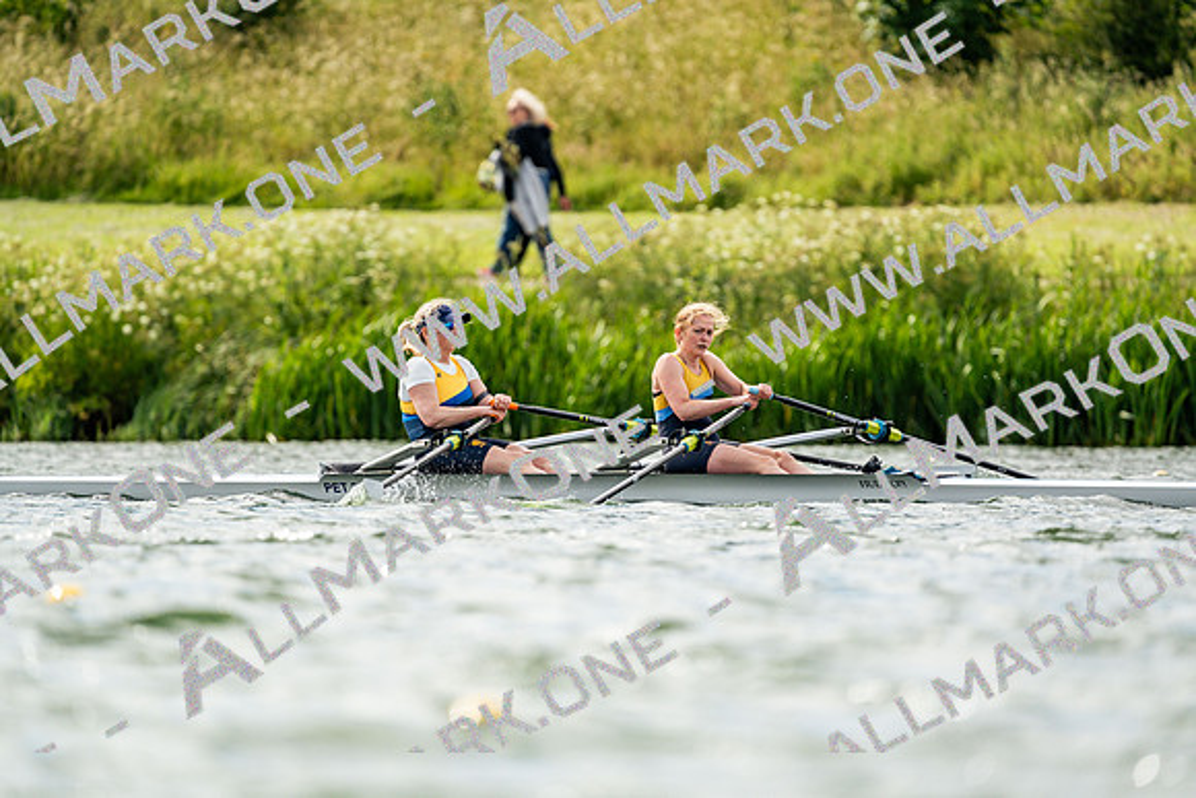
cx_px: 598
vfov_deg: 2.3
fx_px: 19937
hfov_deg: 3.4
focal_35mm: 600
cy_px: 399
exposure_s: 1/2000
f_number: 6.3
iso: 400
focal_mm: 600
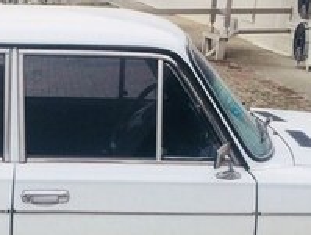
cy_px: 309
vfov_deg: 14.7
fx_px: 864
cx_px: 22
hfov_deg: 20.0
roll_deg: +0.2
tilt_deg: -23.0
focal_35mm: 96
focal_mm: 4.15
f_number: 2.2
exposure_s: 1/684
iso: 32
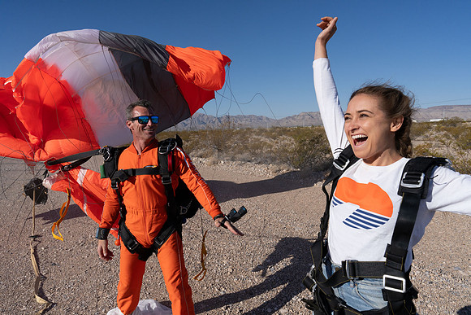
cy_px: 158
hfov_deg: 73.7
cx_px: 236
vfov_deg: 53.2
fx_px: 314
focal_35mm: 24
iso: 800
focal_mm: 24
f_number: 11
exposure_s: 1/2000
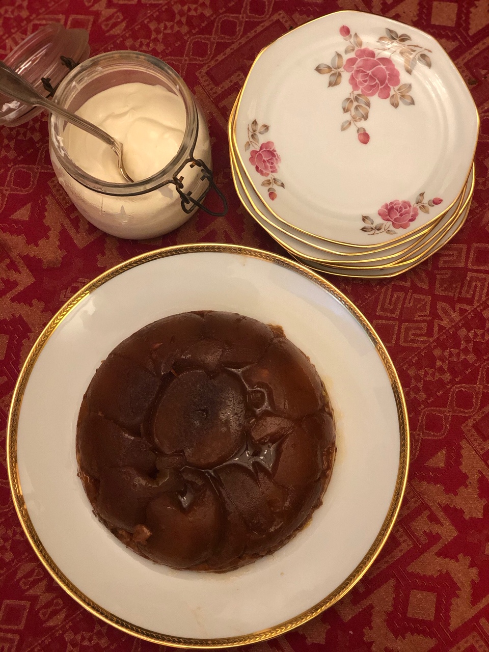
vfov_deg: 36.8
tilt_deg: -79.7
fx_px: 979
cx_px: 244
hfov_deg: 28.0
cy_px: 326
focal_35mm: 52
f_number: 2.4
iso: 160
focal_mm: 6
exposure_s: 1/17
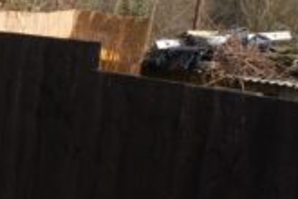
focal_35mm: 98
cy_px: 87
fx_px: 811
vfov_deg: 14.0
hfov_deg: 13.6
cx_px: -452
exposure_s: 1/250
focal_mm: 10
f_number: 8
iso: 125
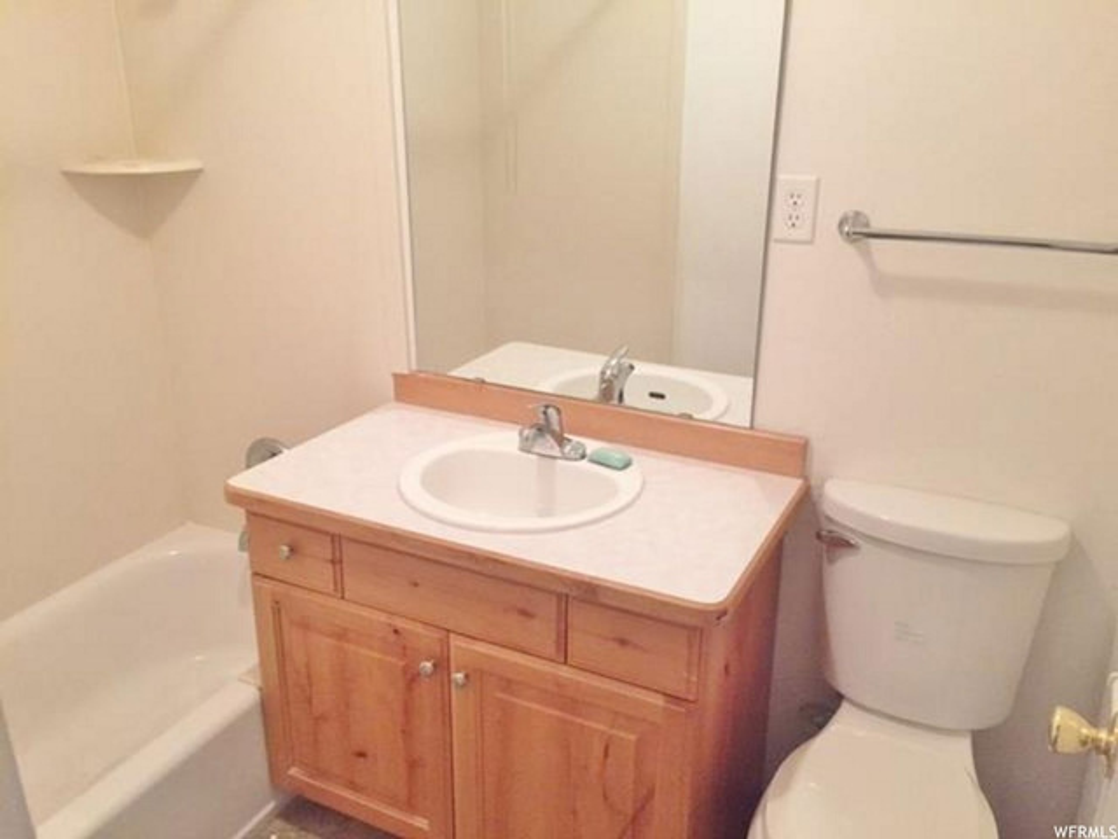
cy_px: 420
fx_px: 937
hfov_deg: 61.7
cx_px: 559
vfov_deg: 48.2
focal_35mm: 29
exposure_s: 1/30
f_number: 2.2
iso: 200
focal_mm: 4.15
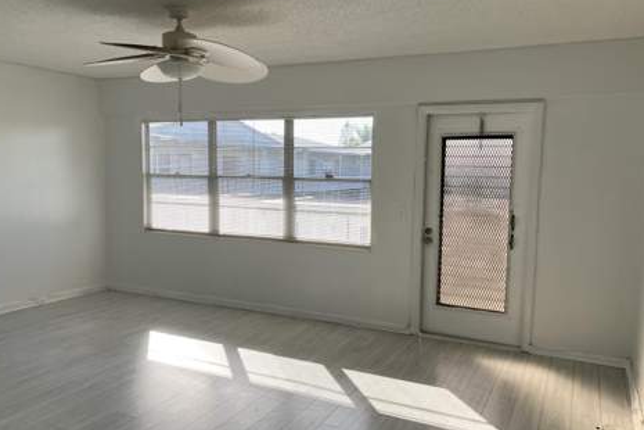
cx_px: 316
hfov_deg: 61.9
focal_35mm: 30
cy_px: 227
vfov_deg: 43.6
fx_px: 537
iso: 32
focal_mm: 3.99
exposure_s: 1/362
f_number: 1.8
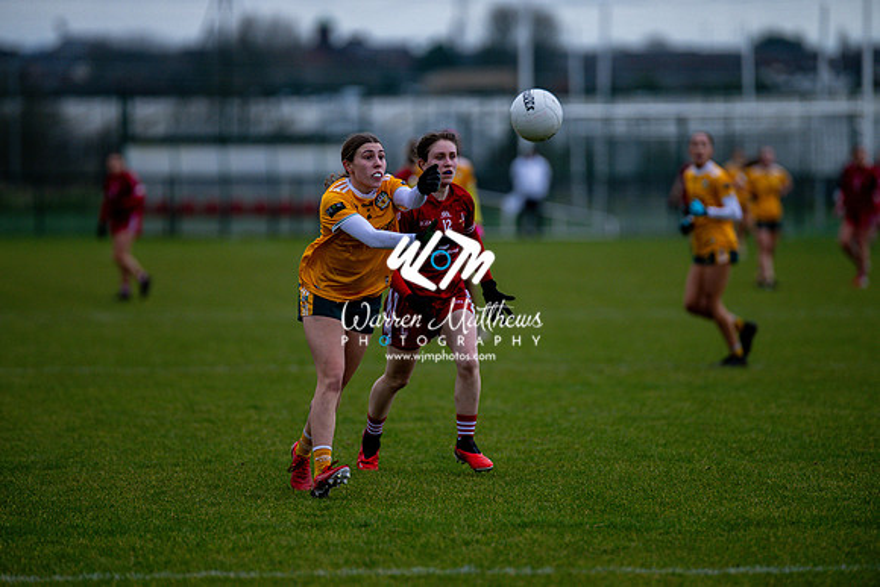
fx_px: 7335
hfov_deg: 6.9
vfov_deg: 4.6
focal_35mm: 300
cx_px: 440
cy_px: 294
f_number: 2.8
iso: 1800
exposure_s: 1/640
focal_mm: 300
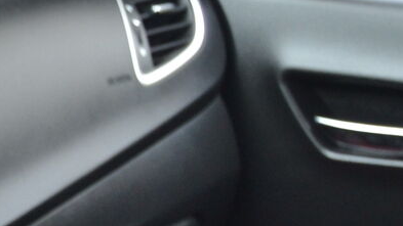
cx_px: -577
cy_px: 391
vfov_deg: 6.7
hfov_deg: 10.4
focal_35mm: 177
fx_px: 1887
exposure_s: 1/100
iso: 400
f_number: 5
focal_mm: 23
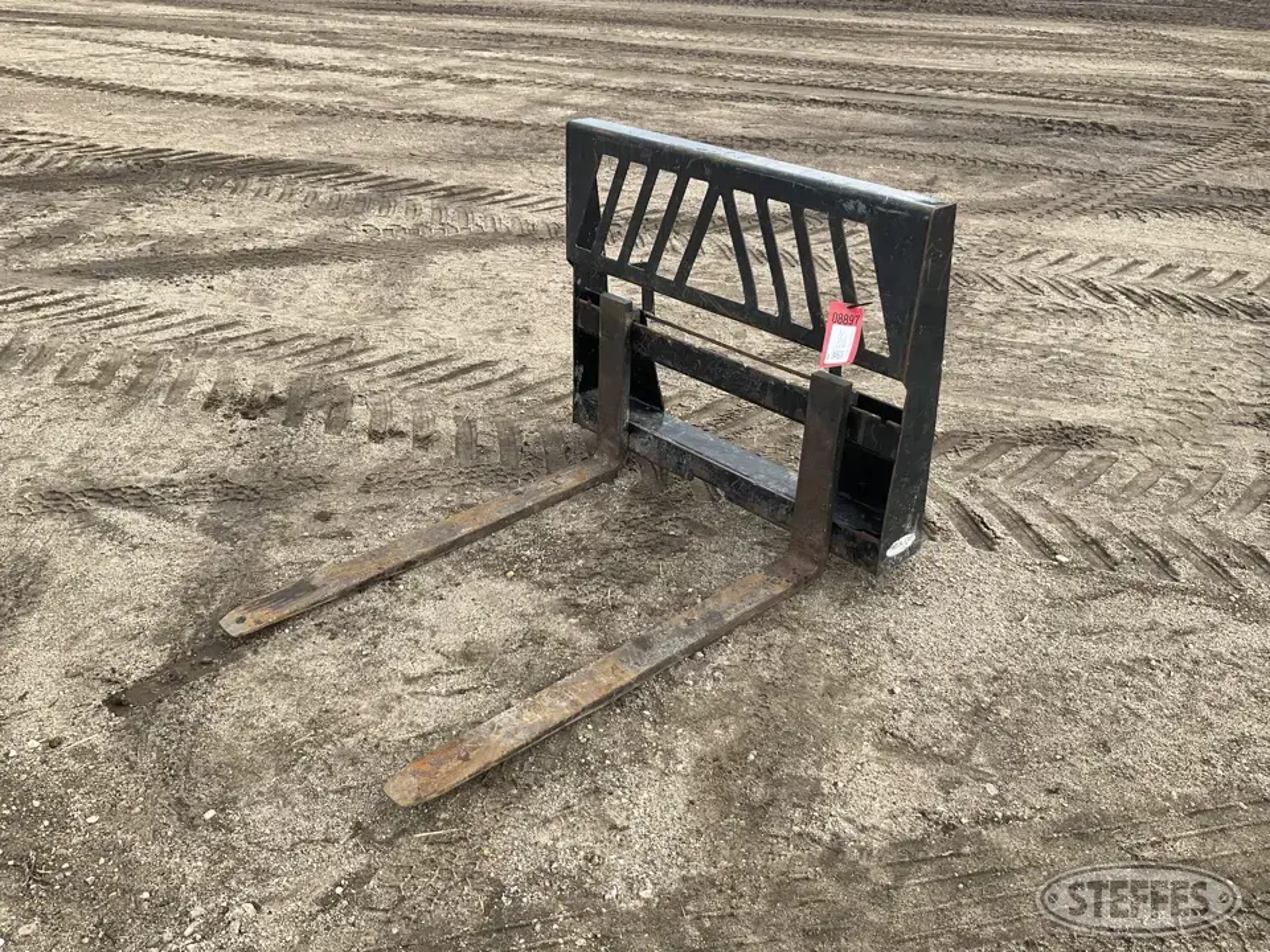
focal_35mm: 29
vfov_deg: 48.2
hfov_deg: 61.7
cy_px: 476
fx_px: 1064
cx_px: 635
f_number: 1.8
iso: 25
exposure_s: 1/580
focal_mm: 3
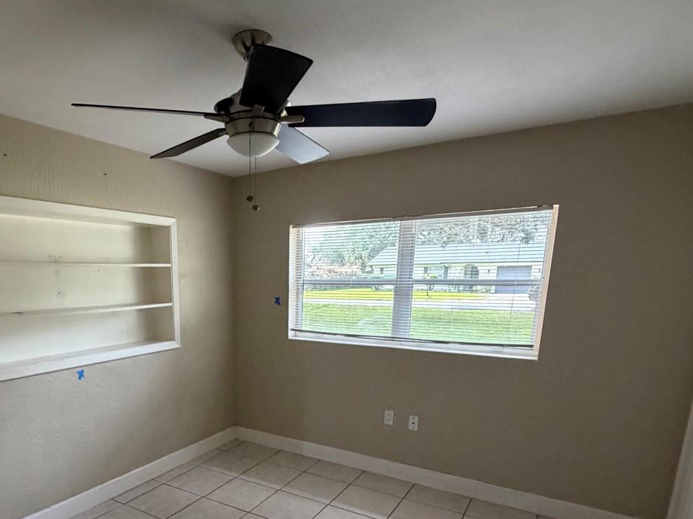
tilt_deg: -13.3
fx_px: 460
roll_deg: +1.0
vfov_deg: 56.4
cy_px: 378
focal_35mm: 23
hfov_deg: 72.2
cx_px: 245
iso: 320
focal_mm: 2.22
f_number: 2.2
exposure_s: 1/102
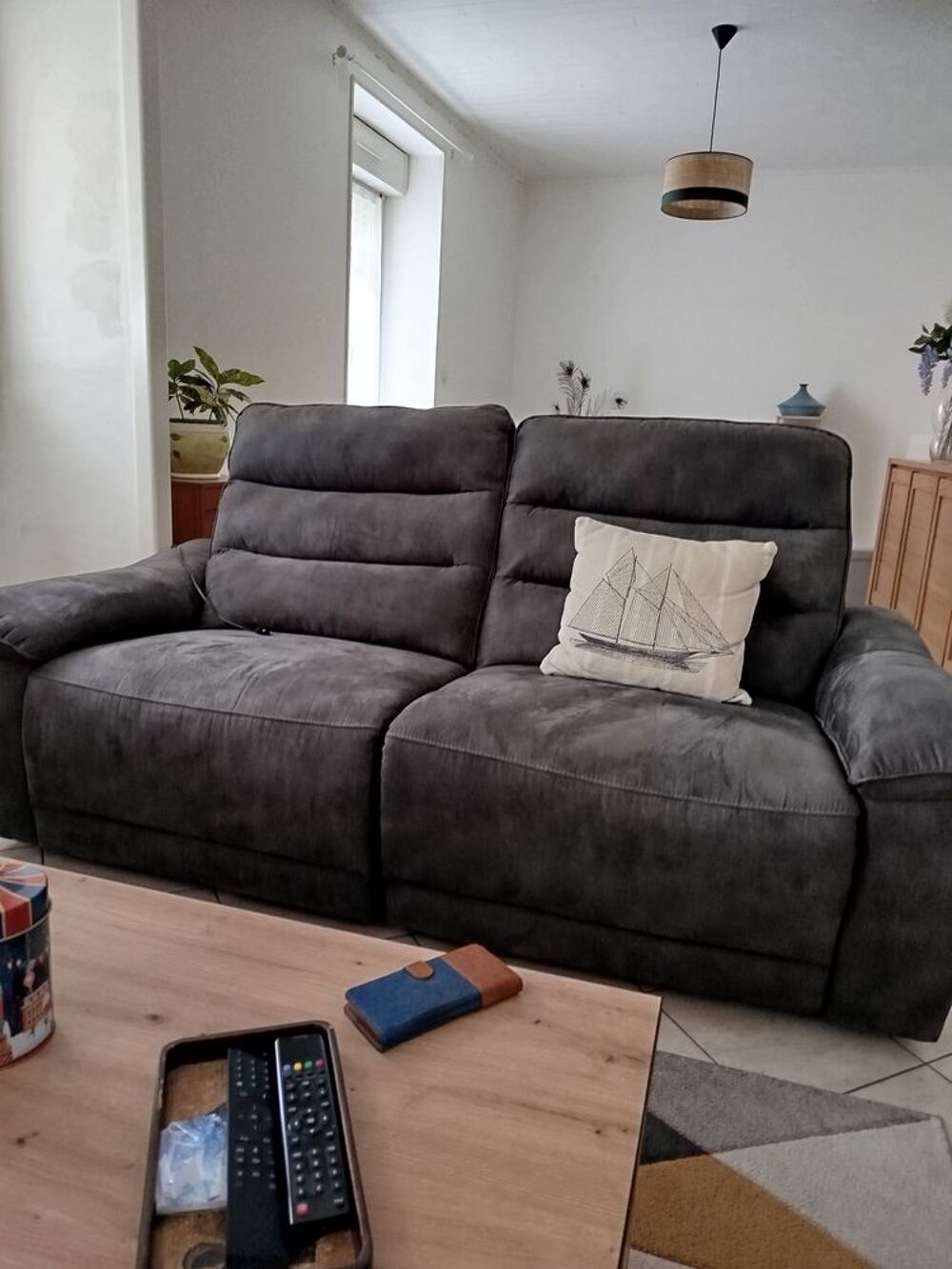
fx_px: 880
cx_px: 476
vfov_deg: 71.6
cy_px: 634
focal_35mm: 24
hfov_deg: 56.8
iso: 50
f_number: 1.7
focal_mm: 5.31
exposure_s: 1/50
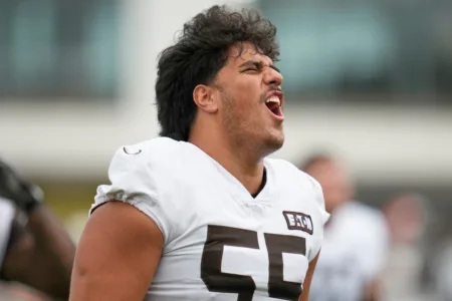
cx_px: 226
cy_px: 150
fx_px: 7533
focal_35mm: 600
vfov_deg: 2.3
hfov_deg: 3.4
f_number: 2.8
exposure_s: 1/2000
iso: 640
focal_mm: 400
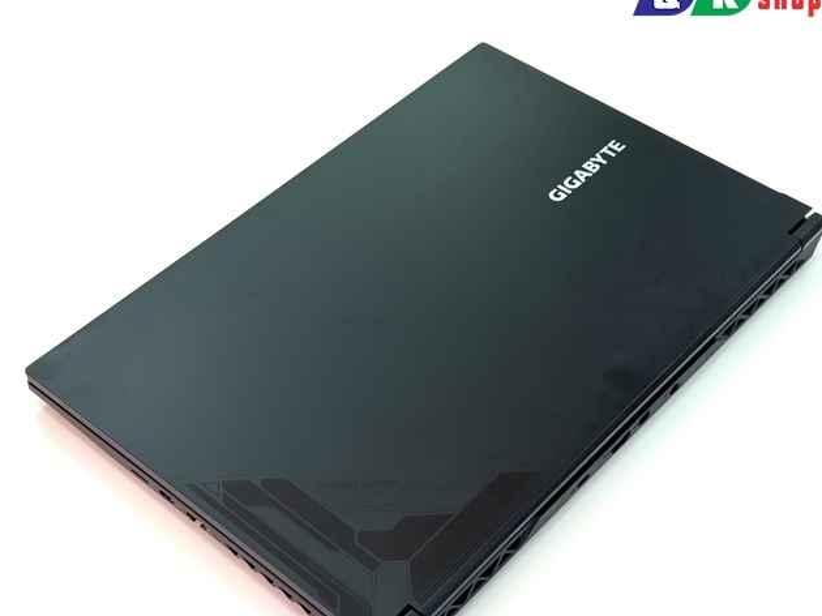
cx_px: 384
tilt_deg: -48.6
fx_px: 1448
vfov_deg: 24.0
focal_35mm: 61
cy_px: 339
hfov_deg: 31.7
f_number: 1.78
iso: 50
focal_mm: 6.76
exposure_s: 1/156
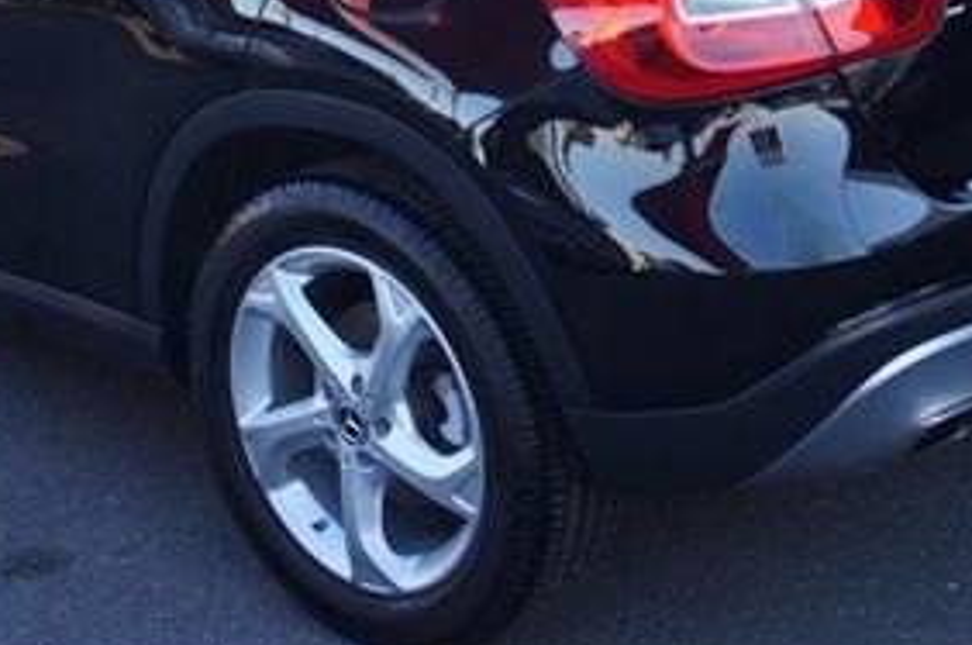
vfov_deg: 17.8
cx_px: 341
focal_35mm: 75
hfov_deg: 26.9
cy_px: 48
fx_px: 2022
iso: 100
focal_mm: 22
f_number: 5
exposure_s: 1/60
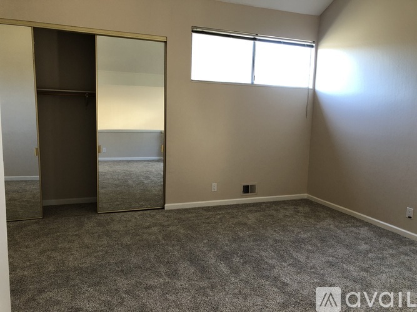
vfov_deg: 49.7
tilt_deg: -8.9
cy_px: 156
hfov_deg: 63.5
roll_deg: -2.1
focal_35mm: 28
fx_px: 337
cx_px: 208
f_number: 1.8
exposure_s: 1/24
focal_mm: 3.99
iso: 32
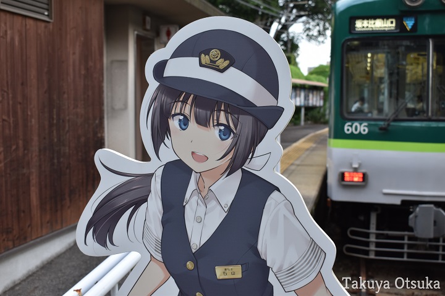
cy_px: 148
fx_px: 575
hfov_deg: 42.3
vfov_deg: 28.9
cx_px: 222
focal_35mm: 46
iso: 400
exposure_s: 1/160
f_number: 6.3
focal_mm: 31
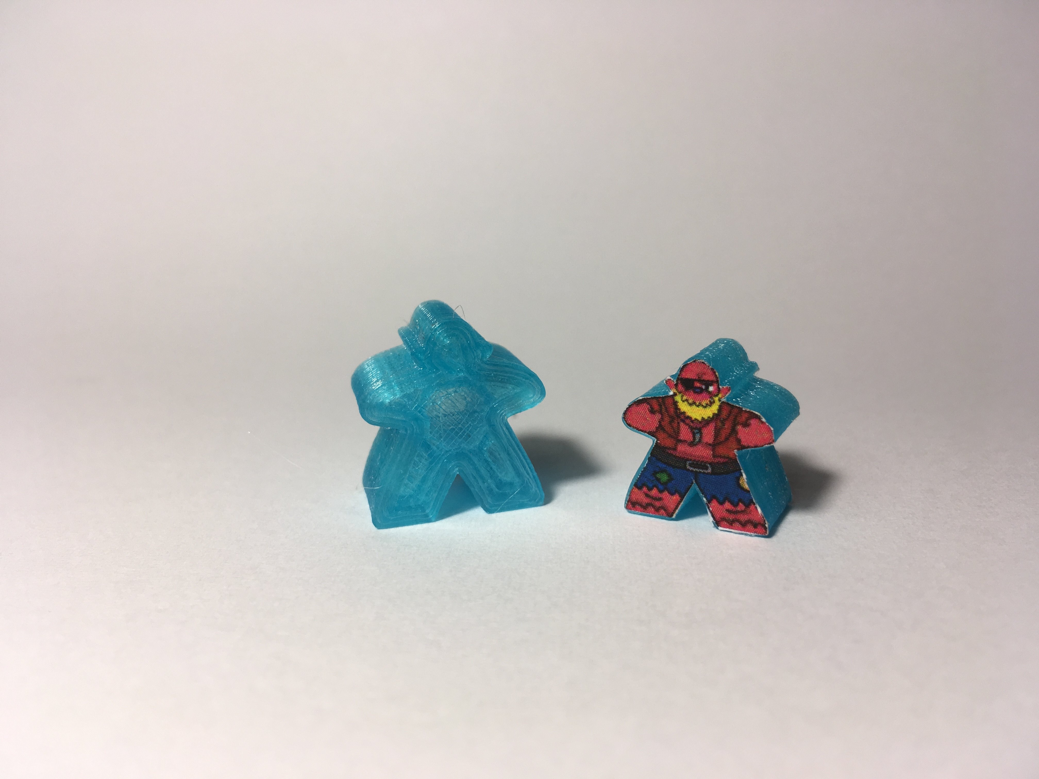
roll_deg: +2.0
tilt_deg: -16.4
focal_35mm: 29
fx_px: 870
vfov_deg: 48.2
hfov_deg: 61.7
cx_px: 520
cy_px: 390
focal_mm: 4.15
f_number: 2.2
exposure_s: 1/100
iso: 32
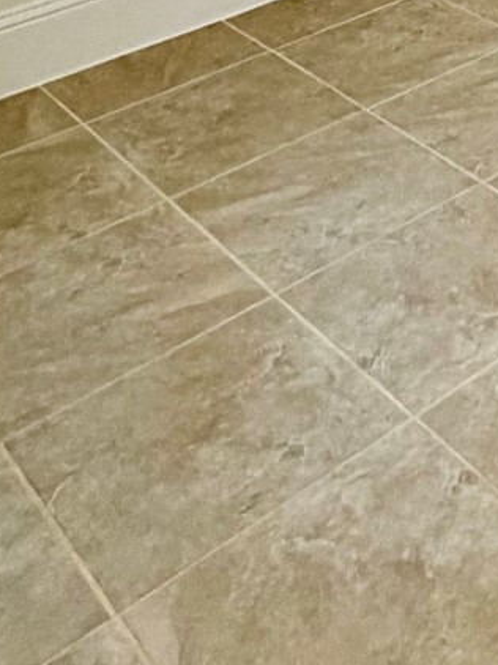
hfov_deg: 18.8
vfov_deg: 21.9
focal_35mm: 68
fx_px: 1306
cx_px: 771
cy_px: -419
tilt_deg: -6.6
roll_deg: +1.4
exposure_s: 1/120
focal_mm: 2.22
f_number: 2.2
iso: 200
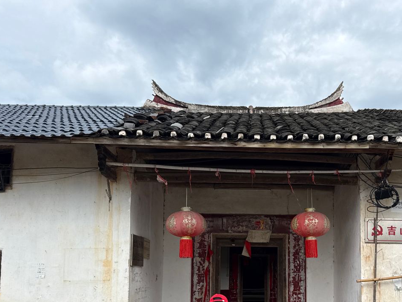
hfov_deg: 48.0
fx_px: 441
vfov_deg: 36.6
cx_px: 272
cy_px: 236
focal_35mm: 38
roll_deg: -1.4
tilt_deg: +5.6
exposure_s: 1/2703
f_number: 1.78
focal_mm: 6.76
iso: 80
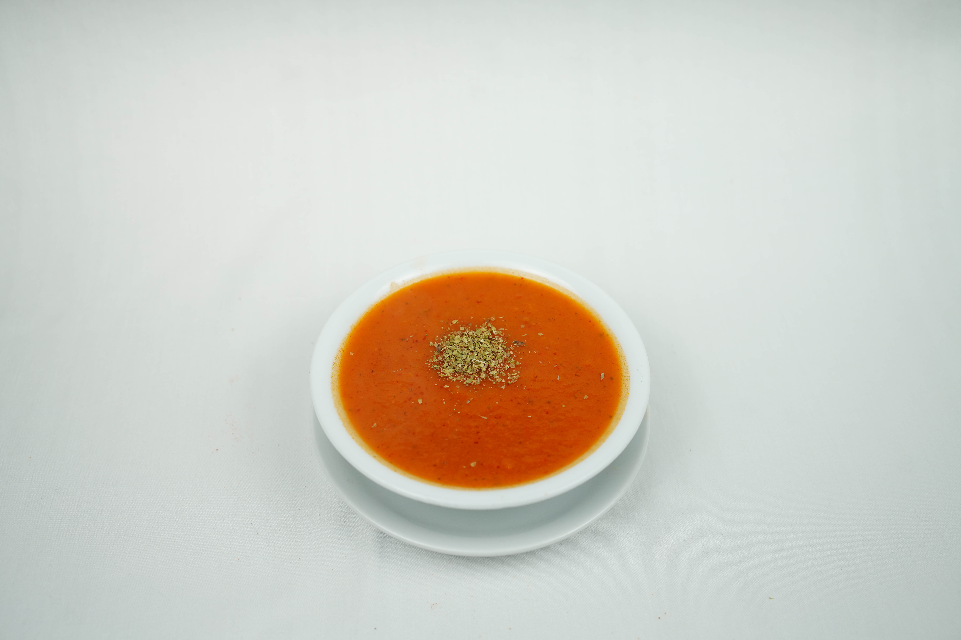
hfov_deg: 54.4
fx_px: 934
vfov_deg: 37.9
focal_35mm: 35
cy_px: 320
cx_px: 480
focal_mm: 35
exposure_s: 1/400
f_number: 3.5
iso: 500
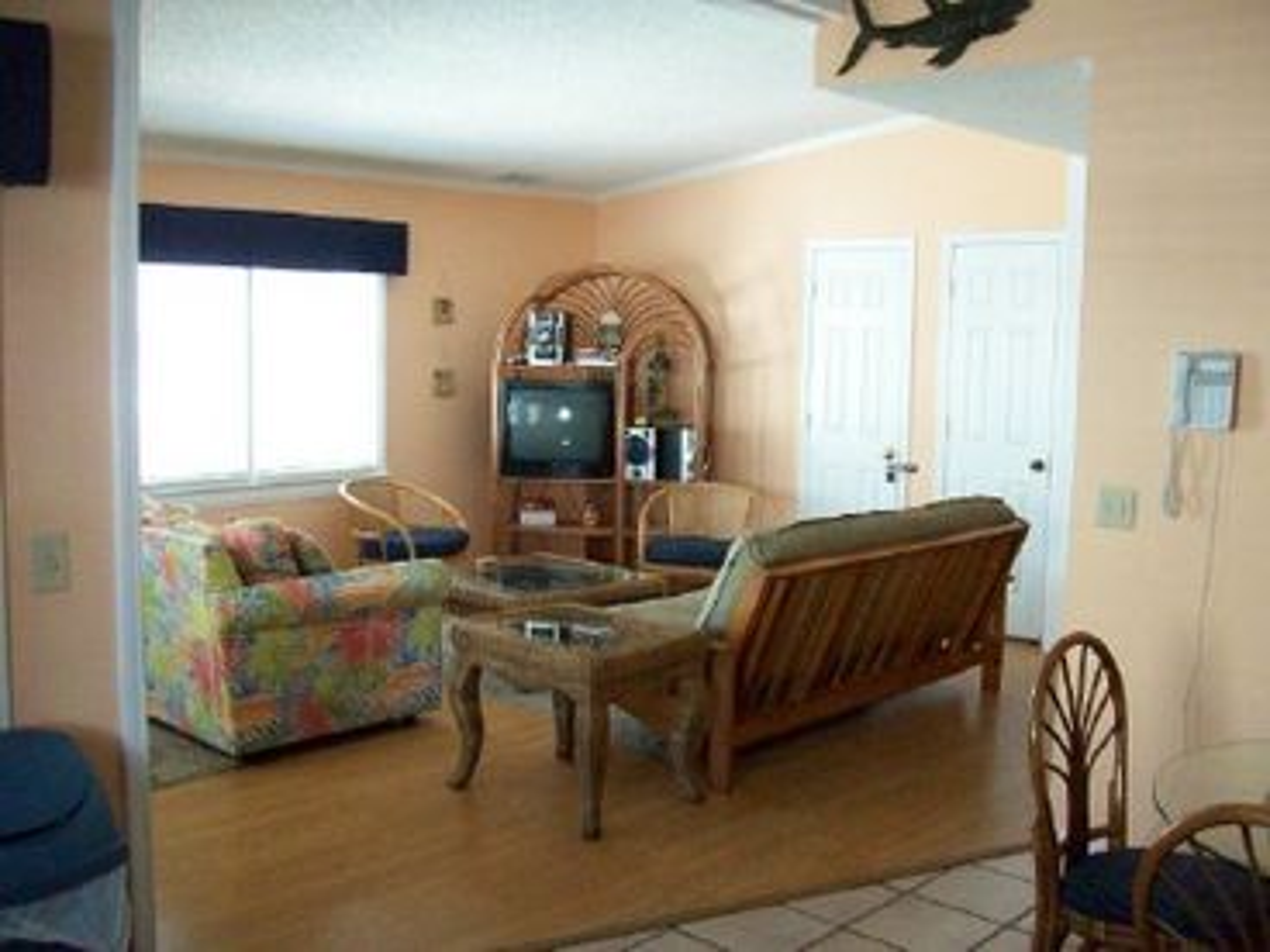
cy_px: 476
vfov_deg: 39.7
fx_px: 1321
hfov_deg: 51.4
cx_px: 635
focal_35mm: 36
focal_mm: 6
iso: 347
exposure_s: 1/64
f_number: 2.7
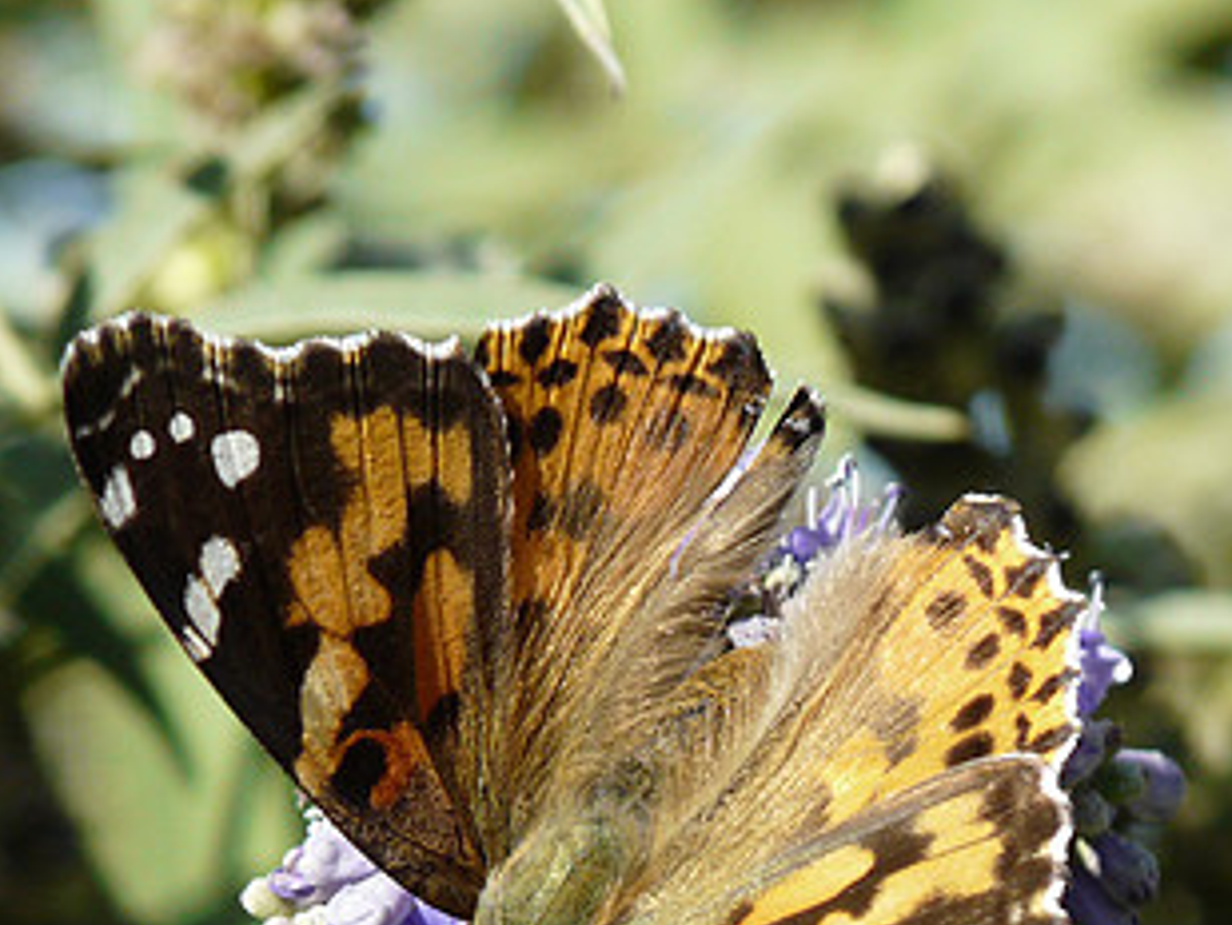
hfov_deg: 2.1
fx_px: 33717
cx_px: 546
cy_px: 823
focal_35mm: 947
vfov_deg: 1.6
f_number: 5.6
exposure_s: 1/500
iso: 160
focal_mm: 82.8
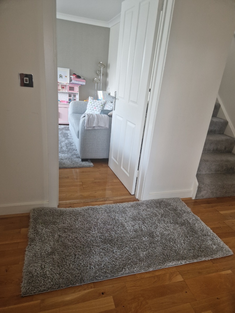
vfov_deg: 73.9
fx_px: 208
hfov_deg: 58.9
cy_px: 156
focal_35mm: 23
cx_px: 118
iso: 50
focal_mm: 5.4
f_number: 1.8
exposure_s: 1/100
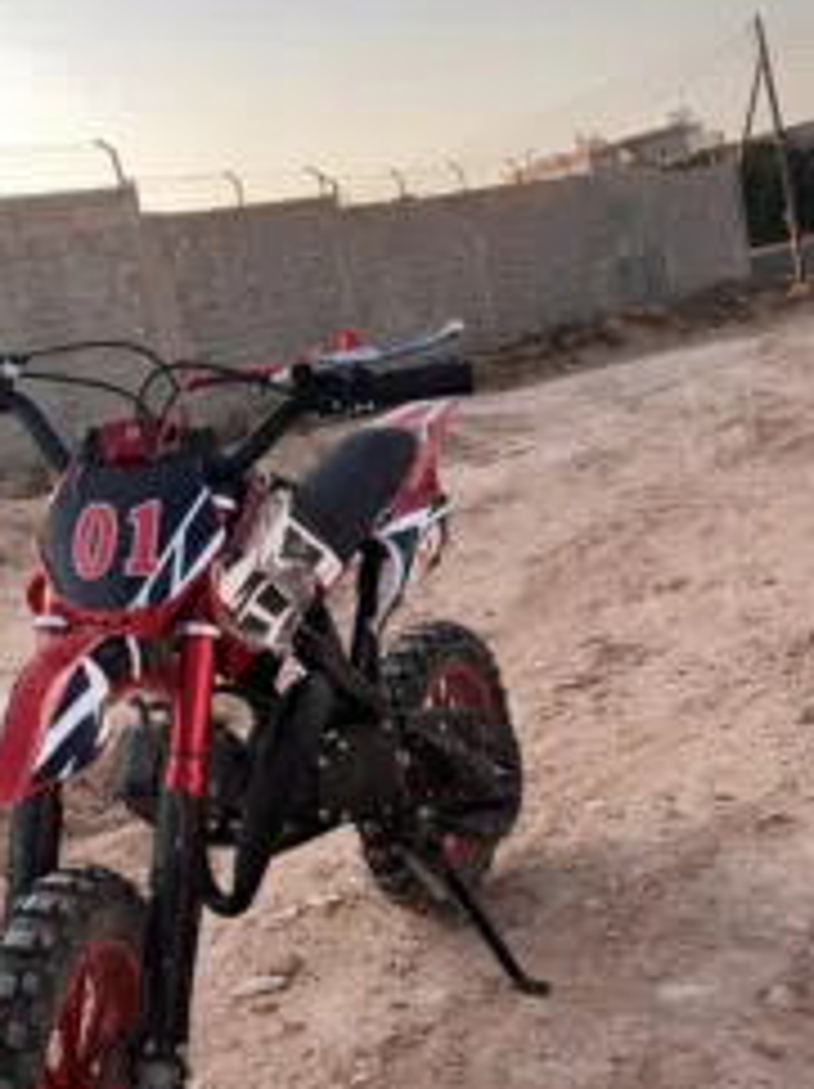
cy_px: 688
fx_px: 1351
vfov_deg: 43.5
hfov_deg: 32.6
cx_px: 166
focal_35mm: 43
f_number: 1.6
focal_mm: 5.1
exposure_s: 1/1558
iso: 40
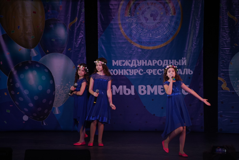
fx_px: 830
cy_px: 80
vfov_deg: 11.0
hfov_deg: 16.4
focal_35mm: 125
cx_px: 120
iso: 1600
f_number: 5.6
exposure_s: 1/250
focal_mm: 125
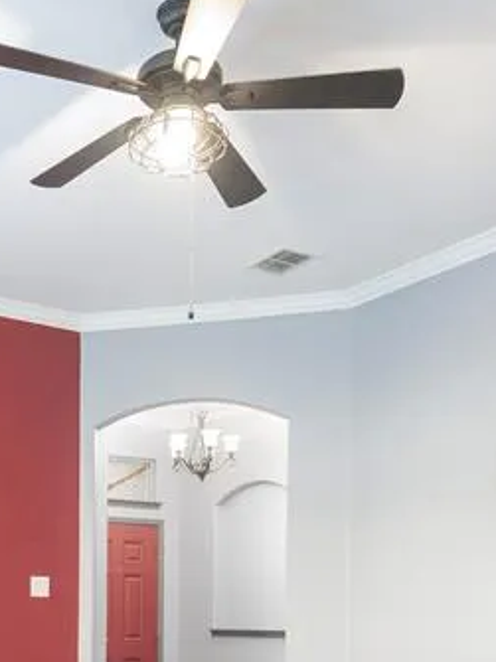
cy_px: 627
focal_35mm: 47
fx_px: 899
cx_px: 77
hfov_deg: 29.9
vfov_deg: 37.1
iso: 100
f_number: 7.1
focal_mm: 16
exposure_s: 2
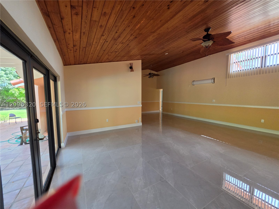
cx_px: 140
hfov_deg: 106.2
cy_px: 104
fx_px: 105
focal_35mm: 13
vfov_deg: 89.9
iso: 200
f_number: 1.9
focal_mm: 2.2
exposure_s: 1/359
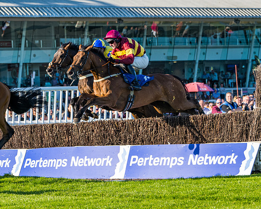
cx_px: -29
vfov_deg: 8.6
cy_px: 124
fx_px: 1390
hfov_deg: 10.6
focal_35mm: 180
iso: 200
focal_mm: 86
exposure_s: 1/1250
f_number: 4
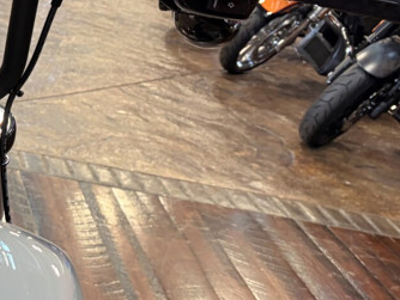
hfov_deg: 21.5
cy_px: 96
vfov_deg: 17.7
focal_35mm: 83
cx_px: -102
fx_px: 960
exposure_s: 1/60
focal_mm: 5.96
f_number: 1.6
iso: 160
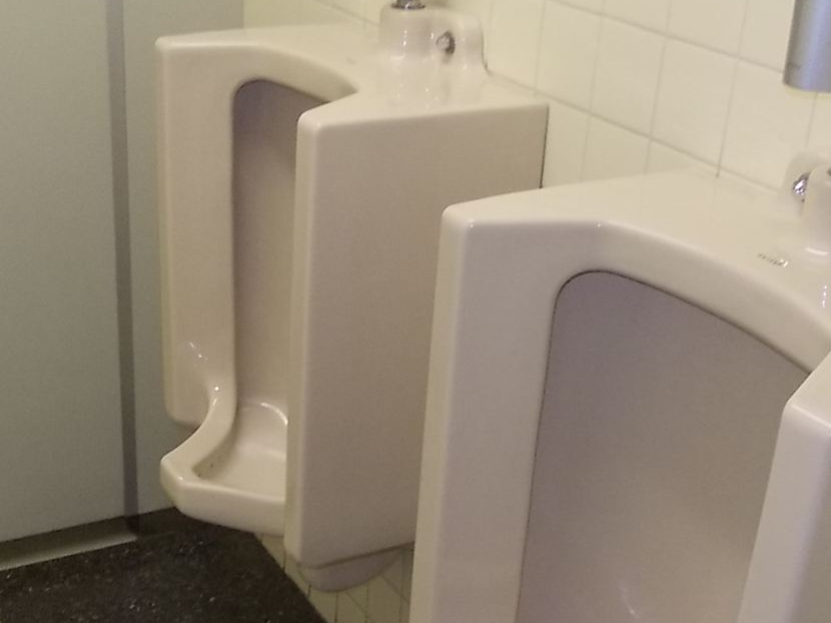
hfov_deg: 35.5
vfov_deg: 26.8
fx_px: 1296
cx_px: 352
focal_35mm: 54
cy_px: 444
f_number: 2.7
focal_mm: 4
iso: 200
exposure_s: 1/25
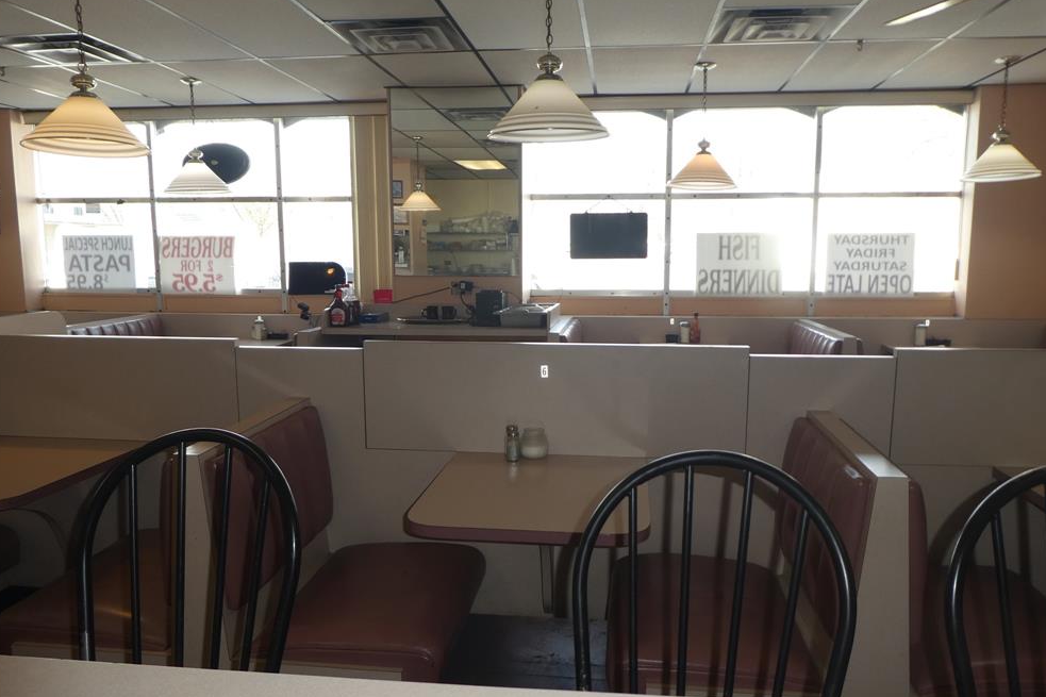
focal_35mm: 26
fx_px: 755
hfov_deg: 69.4
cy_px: 378
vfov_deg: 49.5
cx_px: 529
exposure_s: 1/60
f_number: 3.3
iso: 100
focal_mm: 4.3
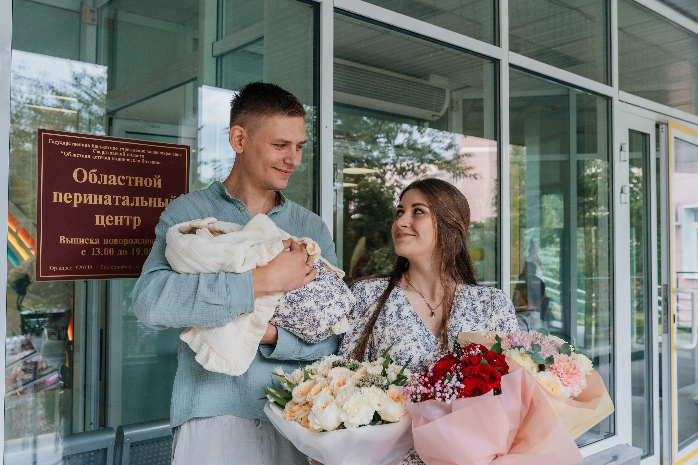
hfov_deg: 53.6
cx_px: 354
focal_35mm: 36
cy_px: 230
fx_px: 691
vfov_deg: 37.2
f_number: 5.6
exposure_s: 1/160
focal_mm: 35
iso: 400
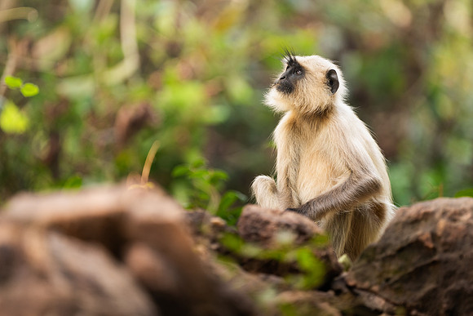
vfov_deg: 1.6
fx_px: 11039
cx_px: 236
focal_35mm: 840
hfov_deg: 2.5
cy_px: 158
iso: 500
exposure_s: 1/125
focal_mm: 840
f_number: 5.6
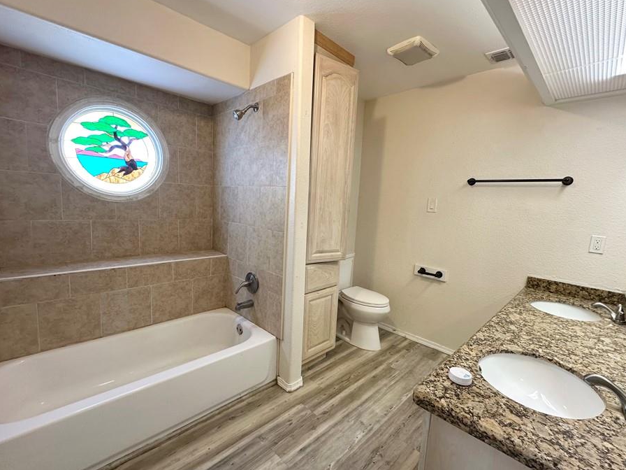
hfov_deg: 94.5
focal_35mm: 16
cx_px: 311
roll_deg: -3.8
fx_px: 289
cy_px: 237
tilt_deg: -6.7
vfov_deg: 78.1
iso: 200
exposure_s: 1/120
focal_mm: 2.22
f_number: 2.2
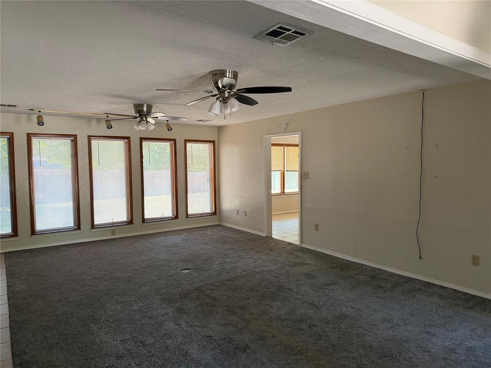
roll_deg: +0.8
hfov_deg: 71.6
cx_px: 246
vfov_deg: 56.8
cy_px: 184
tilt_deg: -2.9
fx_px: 340
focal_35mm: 24
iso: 200
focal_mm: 6.76
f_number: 1.78
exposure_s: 1/153
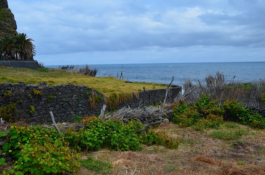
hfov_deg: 49.6
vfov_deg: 34.1
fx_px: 286
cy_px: 88
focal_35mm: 39
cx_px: 132
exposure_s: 1/125
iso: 100
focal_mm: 26
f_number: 11
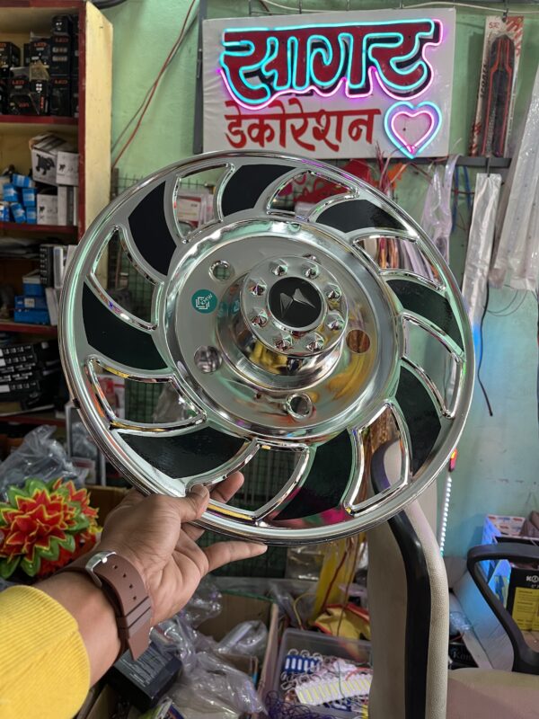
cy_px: 360
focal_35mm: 26
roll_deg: -3.2
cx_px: 270
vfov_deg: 67.3
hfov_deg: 53.1
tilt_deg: -9.7
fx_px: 540
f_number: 1.6
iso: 80
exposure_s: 1/50
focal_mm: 5.1
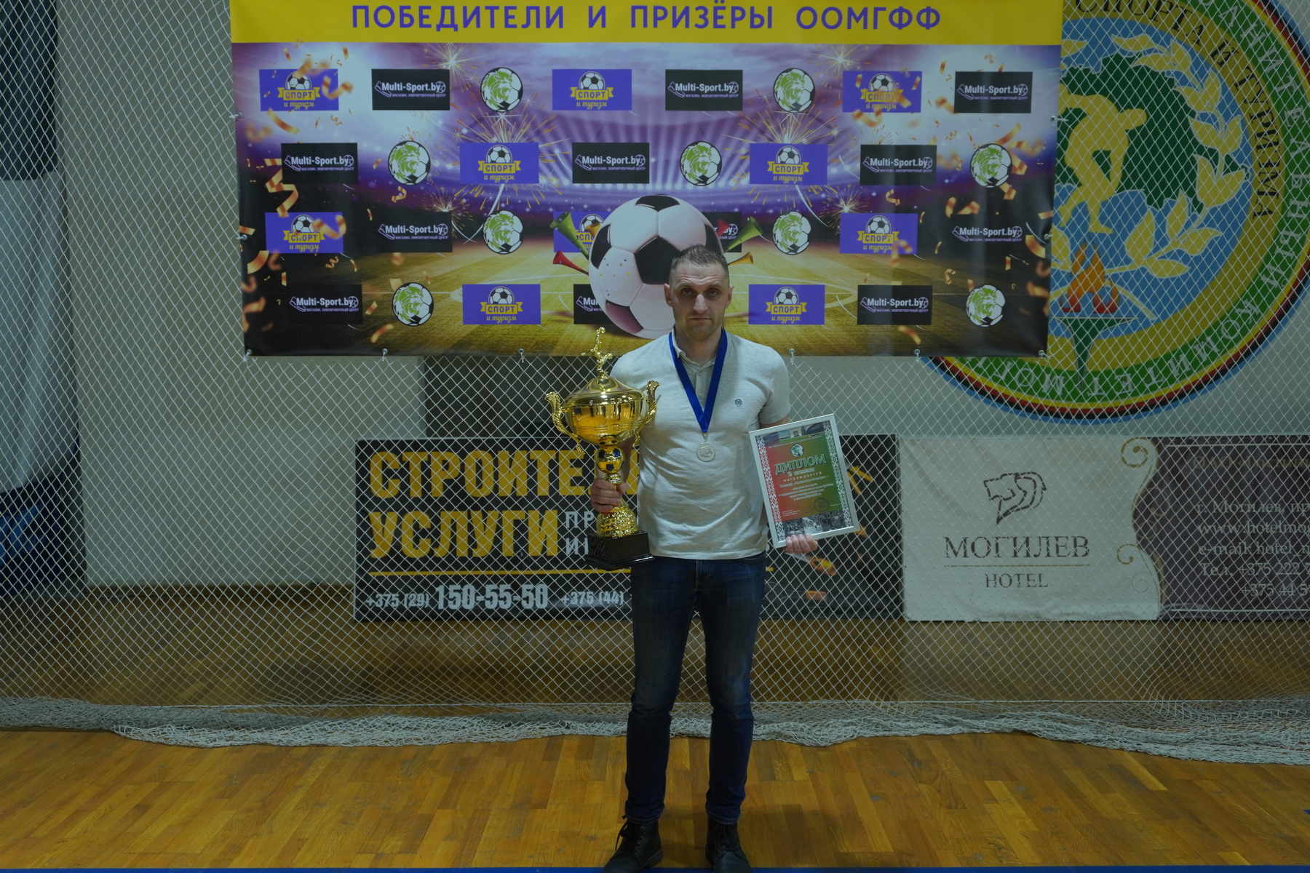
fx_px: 1092
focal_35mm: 30
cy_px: 436
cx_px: 655
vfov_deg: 43.6
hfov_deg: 61.9
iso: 640
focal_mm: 20
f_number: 4
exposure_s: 1/125
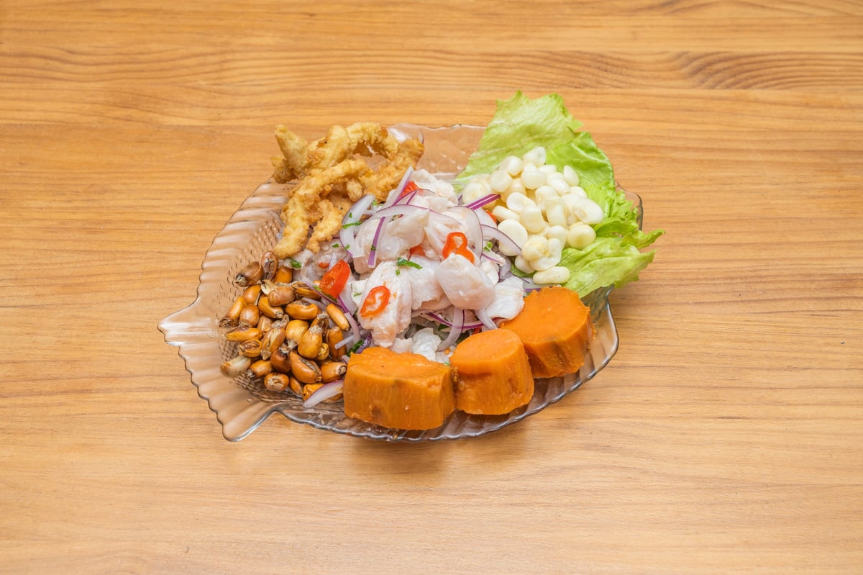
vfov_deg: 27.0
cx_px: 432
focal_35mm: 50
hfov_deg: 39.6
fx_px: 1198
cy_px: 288
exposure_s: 1/80
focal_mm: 50
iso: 160
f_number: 8
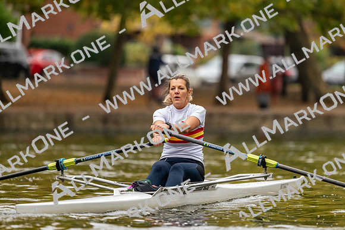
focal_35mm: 400
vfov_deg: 3.4
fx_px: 3834
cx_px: 172
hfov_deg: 5.2
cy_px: 115
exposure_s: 1/2000
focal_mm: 400
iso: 2800
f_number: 4.5
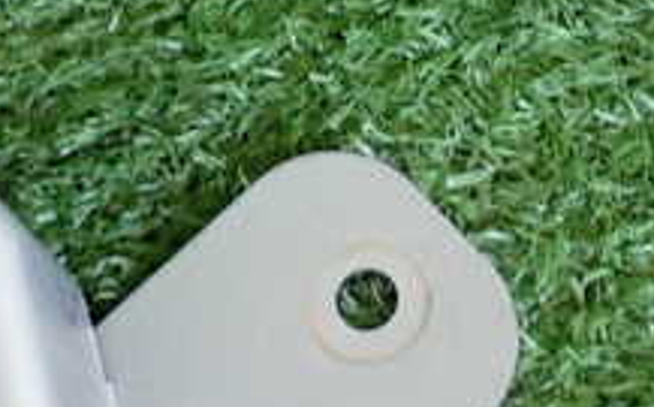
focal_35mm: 138
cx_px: 527
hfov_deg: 15.1
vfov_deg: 9.3
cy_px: -81
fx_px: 2456
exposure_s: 1/50
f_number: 3.1
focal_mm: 8.4
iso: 500
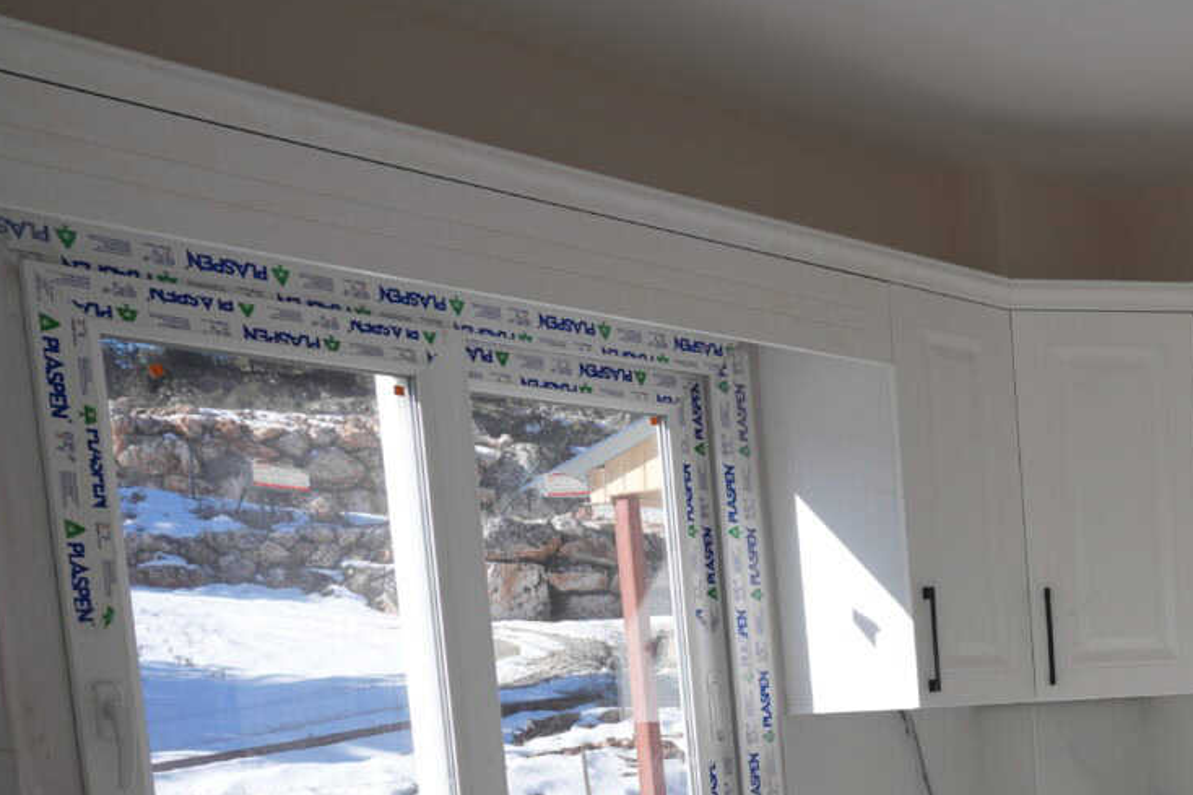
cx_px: 1515
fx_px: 1756
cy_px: 880
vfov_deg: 23.8
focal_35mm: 53
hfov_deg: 30.4
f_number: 5
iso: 100
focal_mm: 19
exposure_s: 1/250
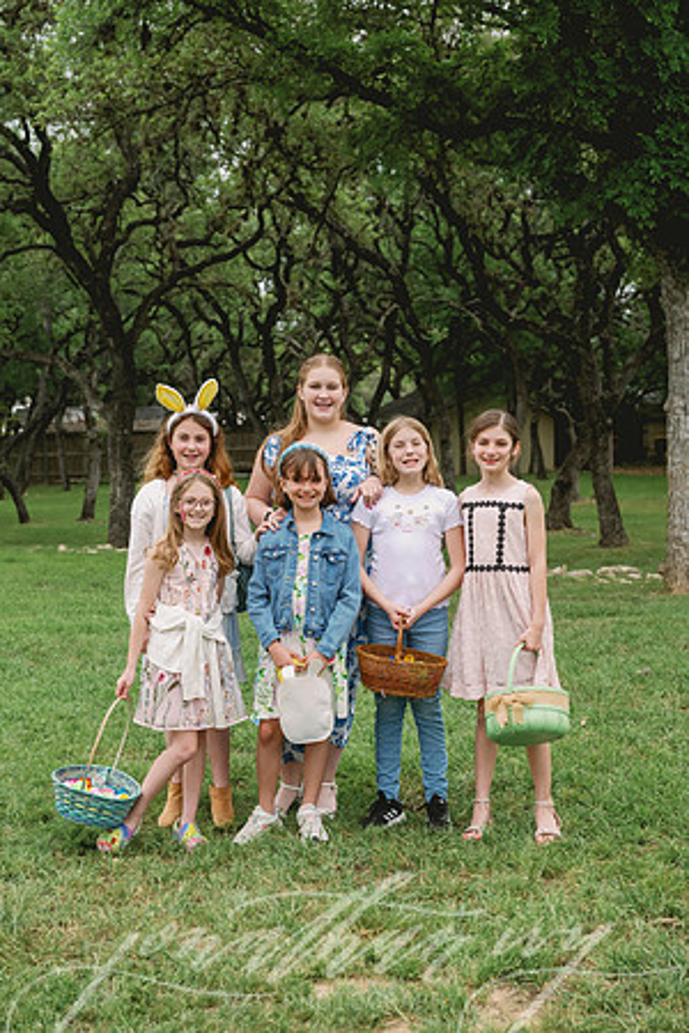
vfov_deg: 37.5
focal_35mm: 53
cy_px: 516
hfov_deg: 25.5
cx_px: 344
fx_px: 1521
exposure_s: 1/1000
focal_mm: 53
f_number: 5
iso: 1000
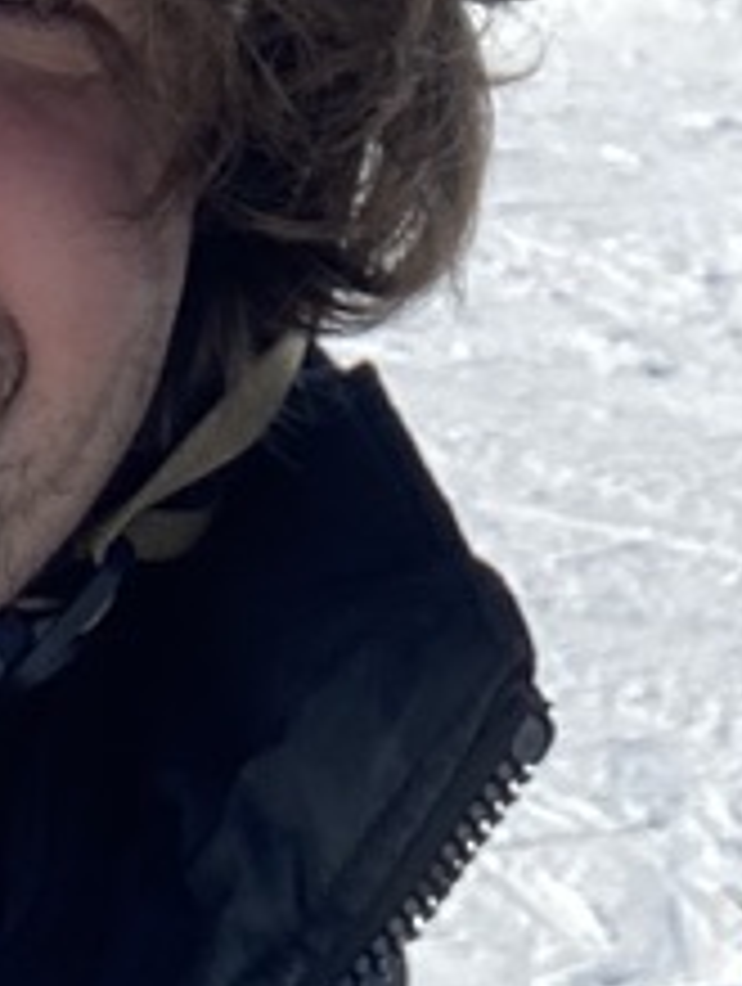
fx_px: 3990
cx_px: 499
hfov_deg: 10.6
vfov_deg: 13.3
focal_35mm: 140
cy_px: -509
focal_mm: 2.71
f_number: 2.2
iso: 25
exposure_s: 1/782
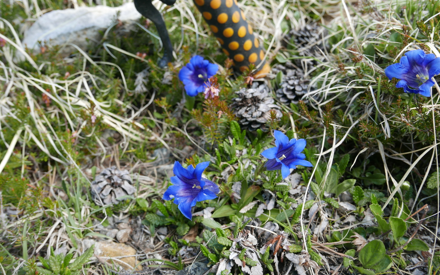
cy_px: 142
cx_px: 220
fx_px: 456
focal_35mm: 38
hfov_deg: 51.5
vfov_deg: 33.6
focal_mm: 16.5
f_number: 4.5
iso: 200
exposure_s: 1/125
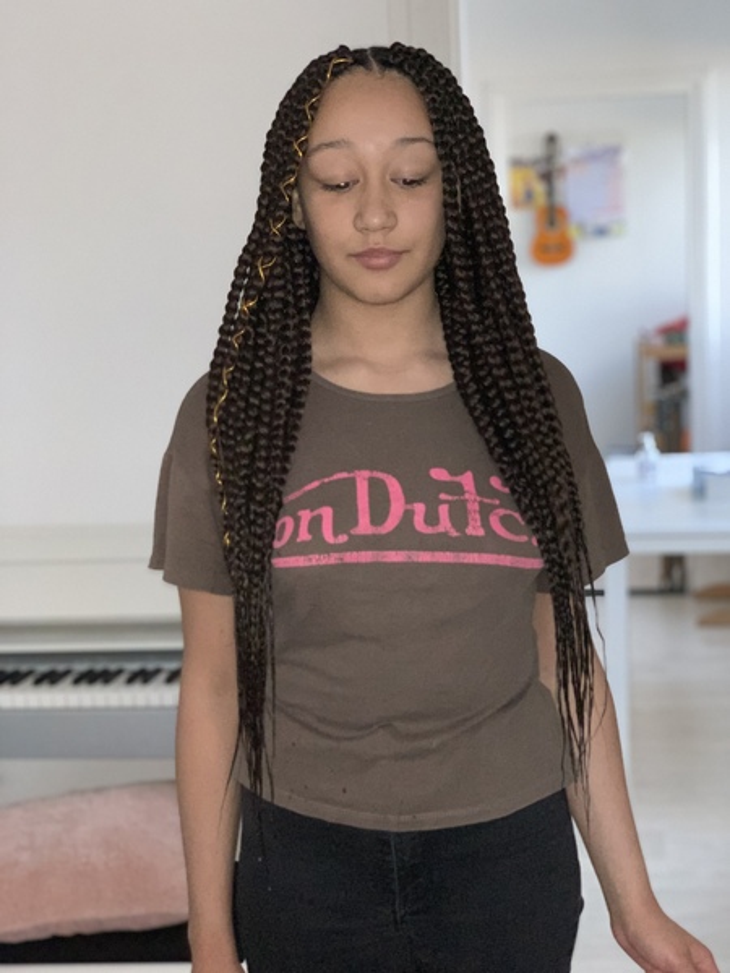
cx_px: 365
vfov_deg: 36.8
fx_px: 1462
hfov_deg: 28.0
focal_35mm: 52
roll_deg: +2.0
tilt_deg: -8.0
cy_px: 486
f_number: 2.4
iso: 250
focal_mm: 6
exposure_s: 1/59
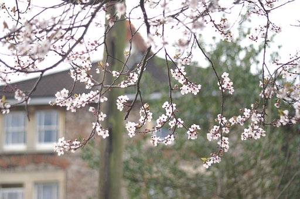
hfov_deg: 13.7
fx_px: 1248
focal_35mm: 150
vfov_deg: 9.1
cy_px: 100
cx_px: 150
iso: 200
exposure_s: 1/200
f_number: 4.5
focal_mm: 100
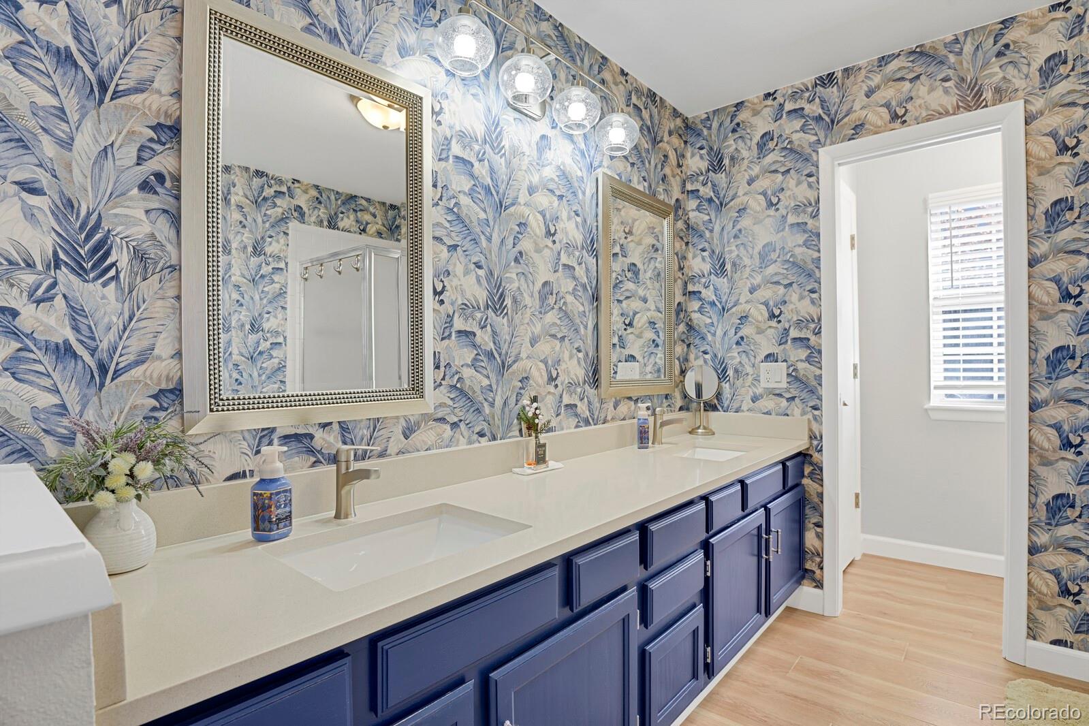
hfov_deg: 93.3
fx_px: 514
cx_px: 544
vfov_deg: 70.4
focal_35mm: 17
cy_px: 363
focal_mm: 17
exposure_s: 1.6
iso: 250
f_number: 8
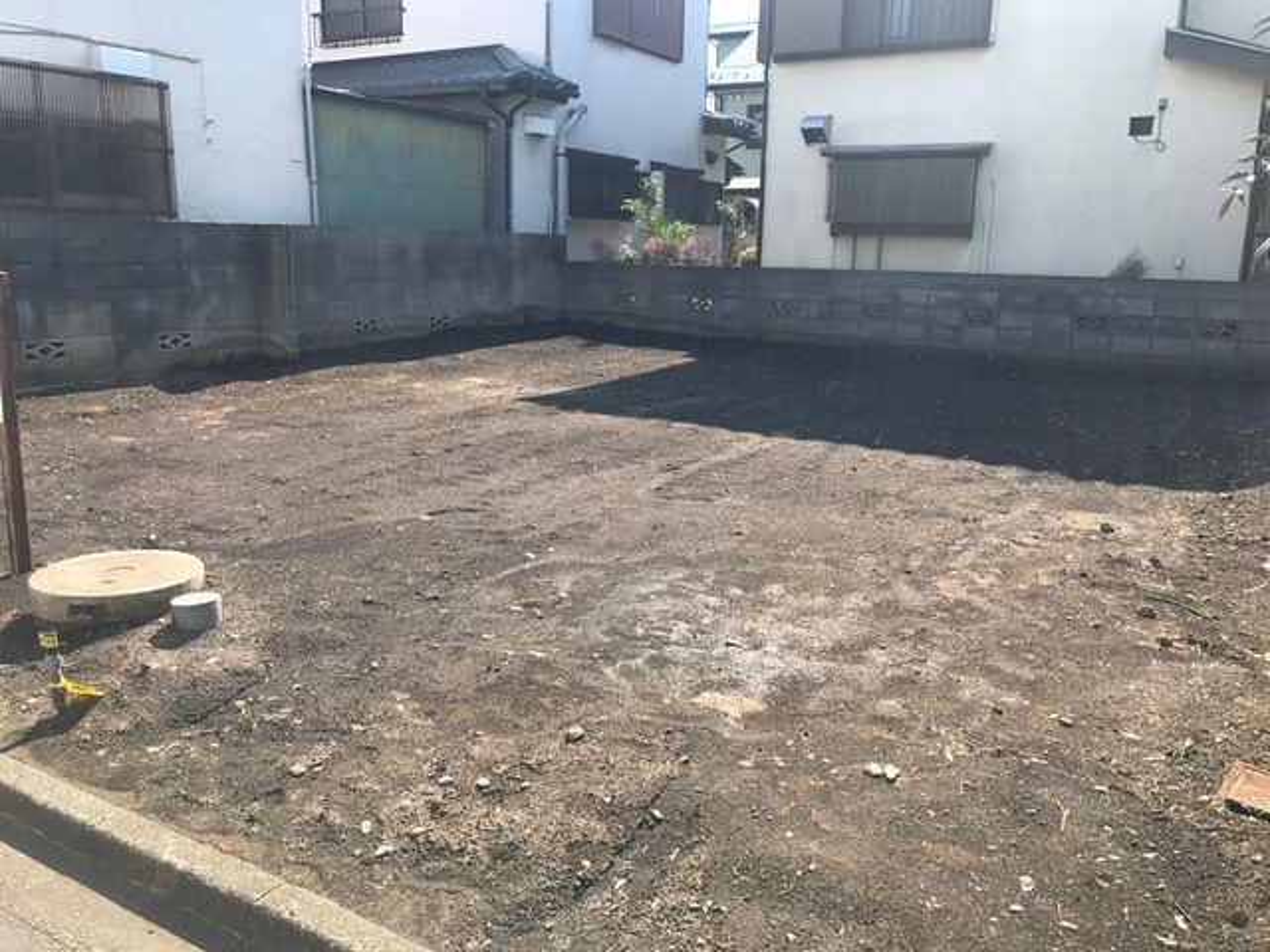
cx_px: 635
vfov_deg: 49.7
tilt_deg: -11.8
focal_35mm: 28
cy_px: 476
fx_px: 1027
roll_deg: -1.6
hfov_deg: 63.4
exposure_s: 1/929
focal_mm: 3.99
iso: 20
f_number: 1.8
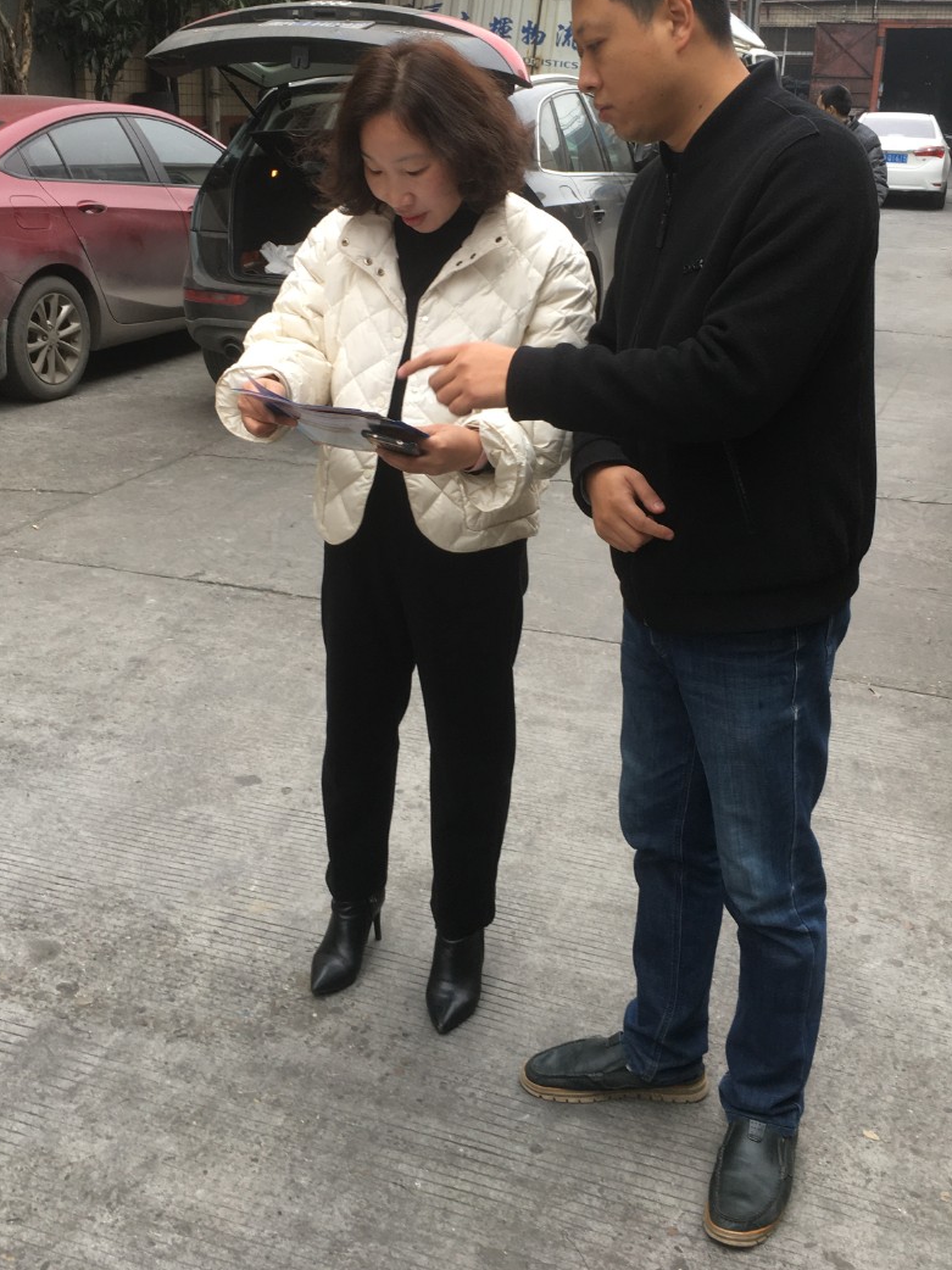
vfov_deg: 48.5
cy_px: 474
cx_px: 468
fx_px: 1394
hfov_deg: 37.7
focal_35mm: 38
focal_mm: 4.15
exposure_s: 1/50
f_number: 2.2
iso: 32
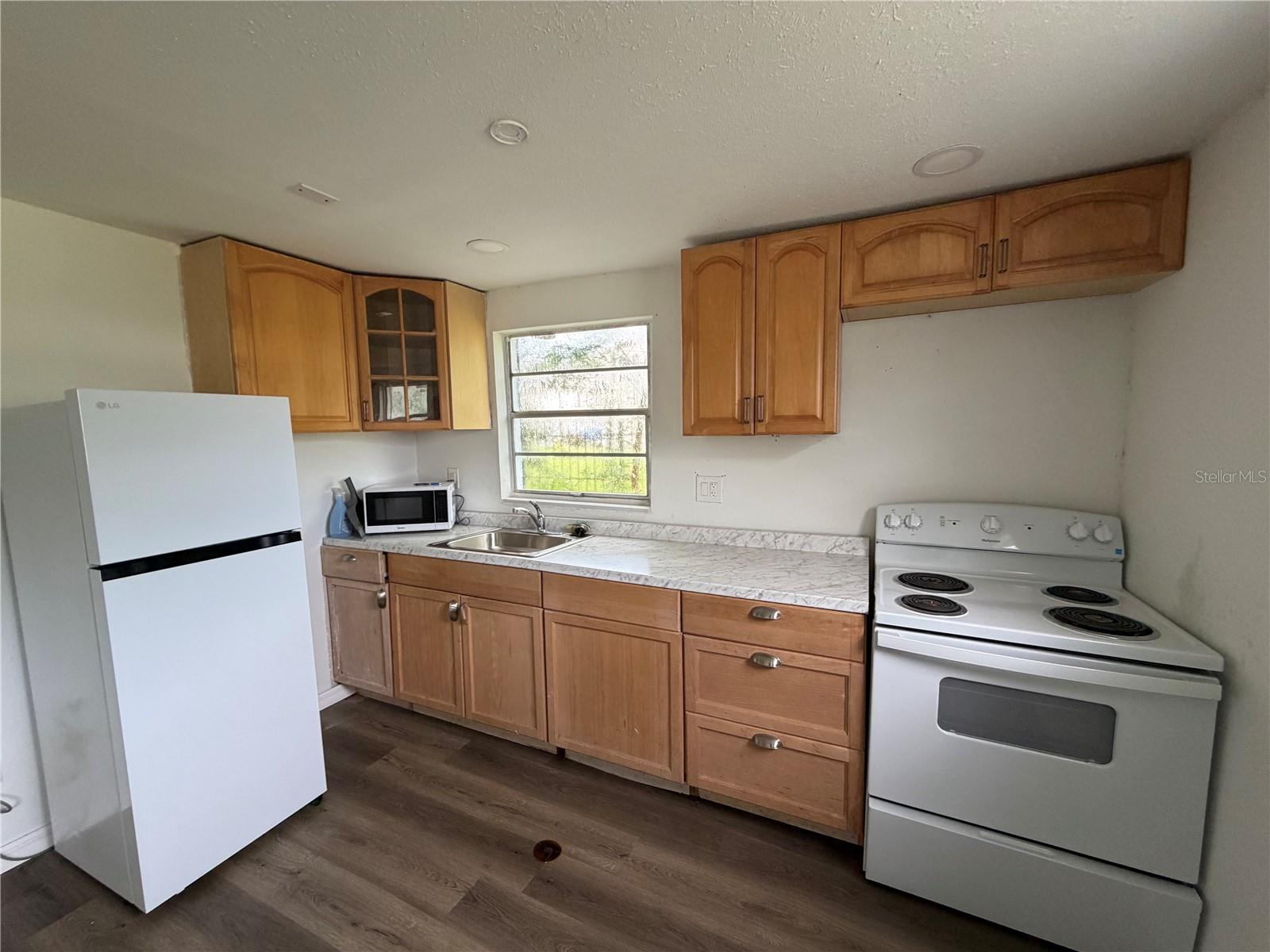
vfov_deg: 85.7
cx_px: 635
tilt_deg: -4.8
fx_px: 514
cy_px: 476
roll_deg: +1.6
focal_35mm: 14
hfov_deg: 102.1
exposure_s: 1/121
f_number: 2.2
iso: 200
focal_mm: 2.22
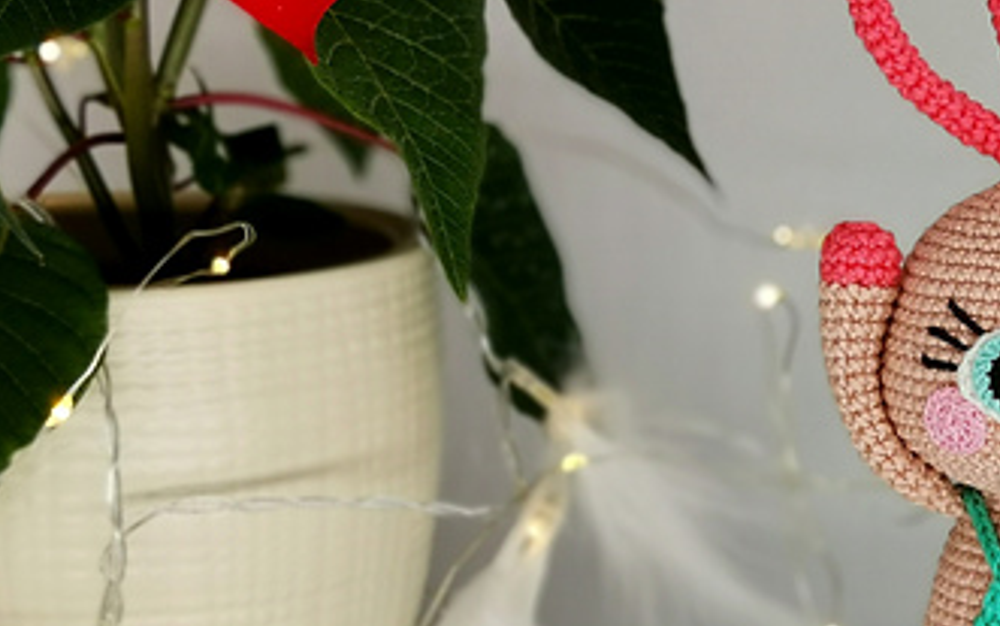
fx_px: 3298
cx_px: 891
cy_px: 381
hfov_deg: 17.0
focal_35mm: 121
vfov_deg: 10.8
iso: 50
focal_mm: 4.66
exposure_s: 1/440
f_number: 4
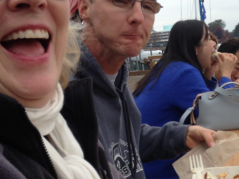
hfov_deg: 26.3
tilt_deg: -9.3
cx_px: 149
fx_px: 511
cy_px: 123
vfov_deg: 19.8
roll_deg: +6.0
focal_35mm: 74
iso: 50
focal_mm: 4.12
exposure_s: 1/583
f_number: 2.4
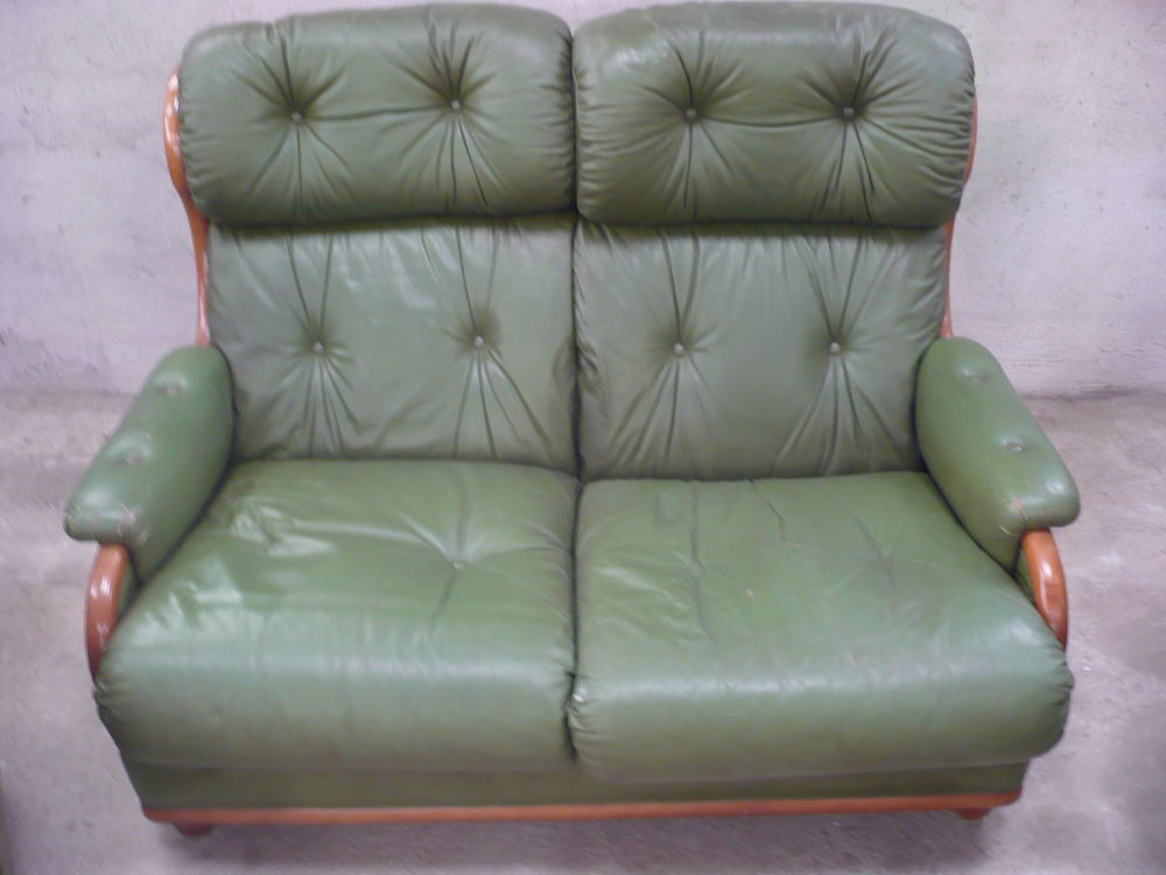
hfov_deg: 52.6
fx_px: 1179
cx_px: 583
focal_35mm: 35
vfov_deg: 40.7
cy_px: 438
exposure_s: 1/5
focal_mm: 5.8
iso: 200
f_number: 2.8
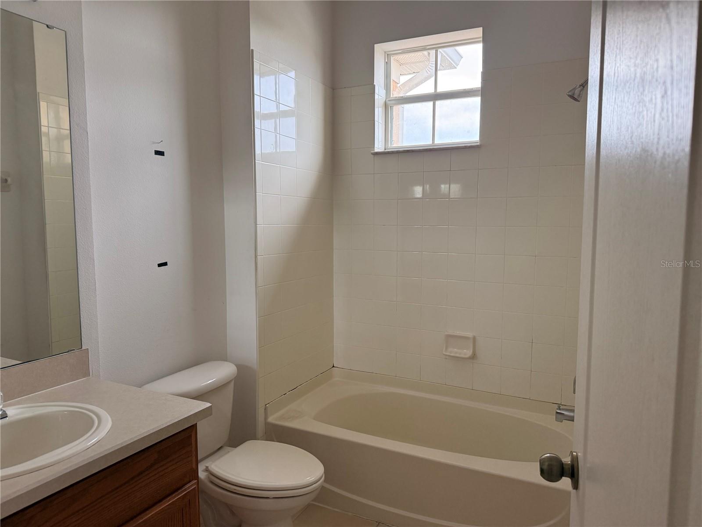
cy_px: 264
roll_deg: -0.4
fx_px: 487
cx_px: 351
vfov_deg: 56.8
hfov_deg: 71.6
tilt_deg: -4.4
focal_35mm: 24
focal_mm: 6.76
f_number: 1.78
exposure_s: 1/117
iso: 200
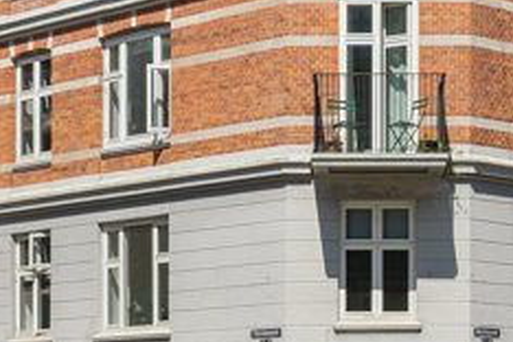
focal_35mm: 128
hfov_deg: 16.0
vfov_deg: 10.4
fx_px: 1824
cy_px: -129
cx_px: 338
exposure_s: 1/640
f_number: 8
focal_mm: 18
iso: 200
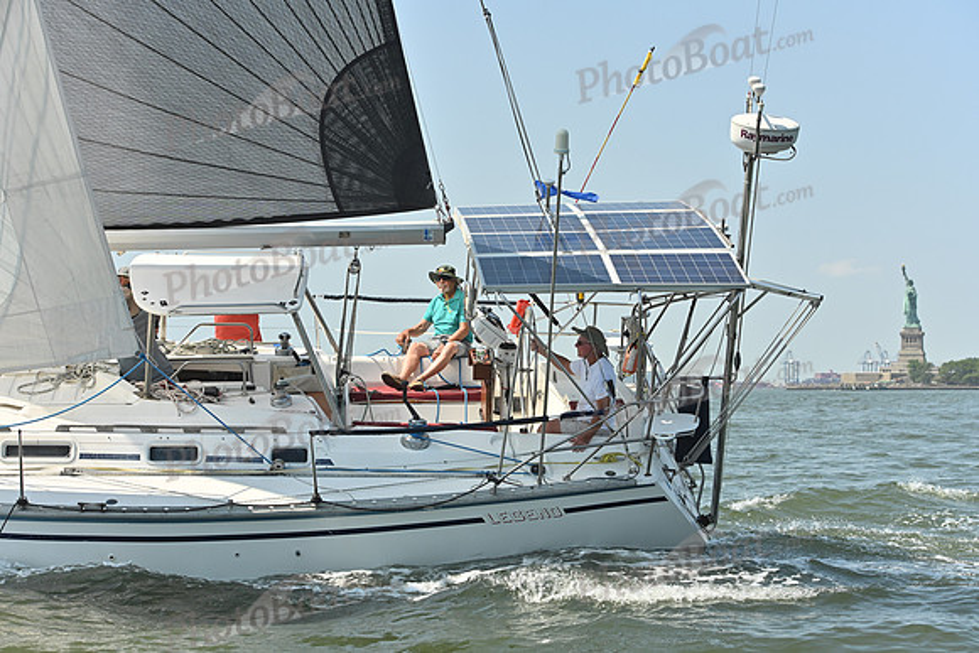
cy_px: 326
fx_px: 1904
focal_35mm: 70
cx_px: 490
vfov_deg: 19.5
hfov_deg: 28.8
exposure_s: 1/1250
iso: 320
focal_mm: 70
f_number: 6.3
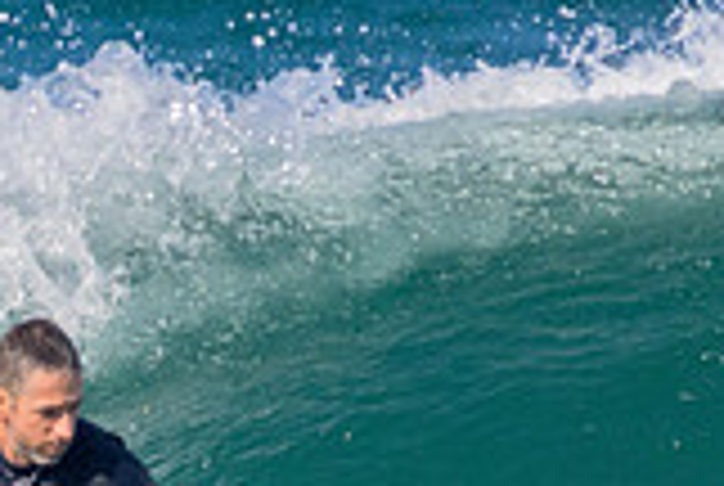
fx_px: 79323
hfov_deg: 0.5
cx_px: -86
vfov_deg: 0.4
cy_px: 619
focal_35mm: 3937
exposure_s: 1/2000
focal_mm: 800
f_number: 11
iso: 1600
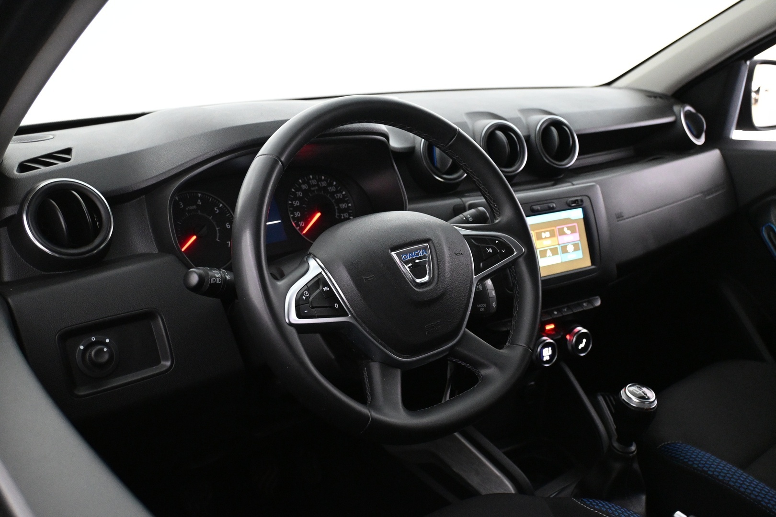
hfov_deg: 57.2
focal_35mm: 33
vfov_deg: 40.0
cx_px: 388
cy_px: 258
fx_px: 711
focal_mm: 22
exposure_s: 1/40
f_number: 4
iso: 4000
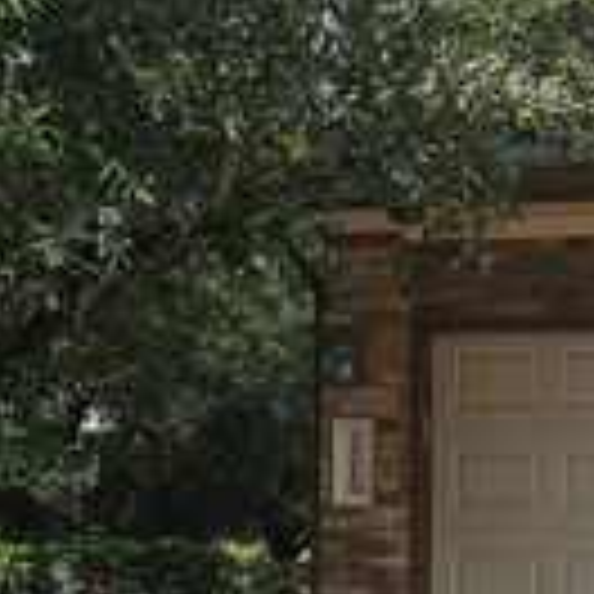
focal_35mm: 103
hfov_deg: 16.8
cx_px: 468
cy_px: 407
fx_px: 2000
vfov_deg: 16.8
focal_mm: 6.3
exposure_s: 1/744
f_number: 1.7
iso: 10
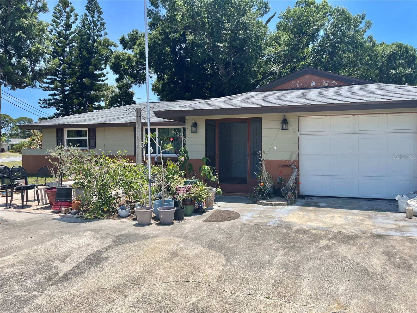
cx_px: 208
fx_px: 313
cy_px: 156
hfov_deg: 67.3
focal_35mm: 26
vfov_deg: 53.1
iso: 50
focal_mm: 5.1
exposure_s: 1/3745
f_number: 1.6
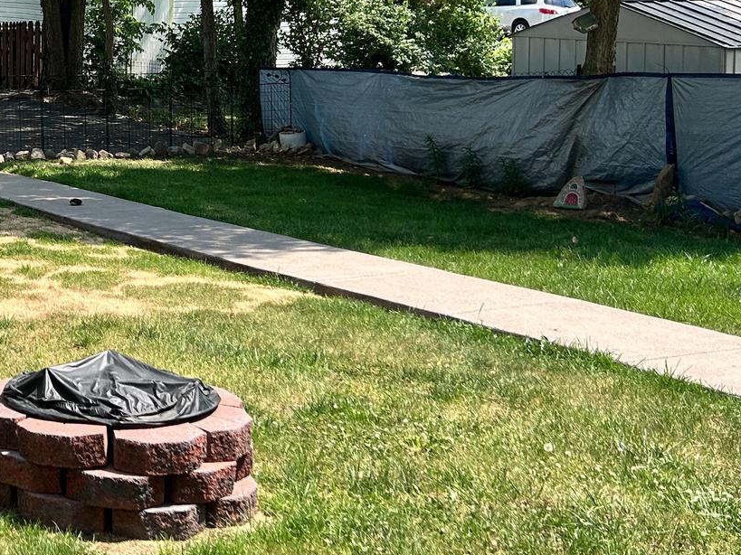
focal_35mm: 65
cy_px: 61
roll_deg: -0.6
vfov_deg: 22.1
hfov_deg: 26.9
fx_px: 1391
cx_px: -113
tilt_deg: -4.4
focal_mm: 5.7
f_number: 1.5
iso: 50
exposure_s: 1/2252
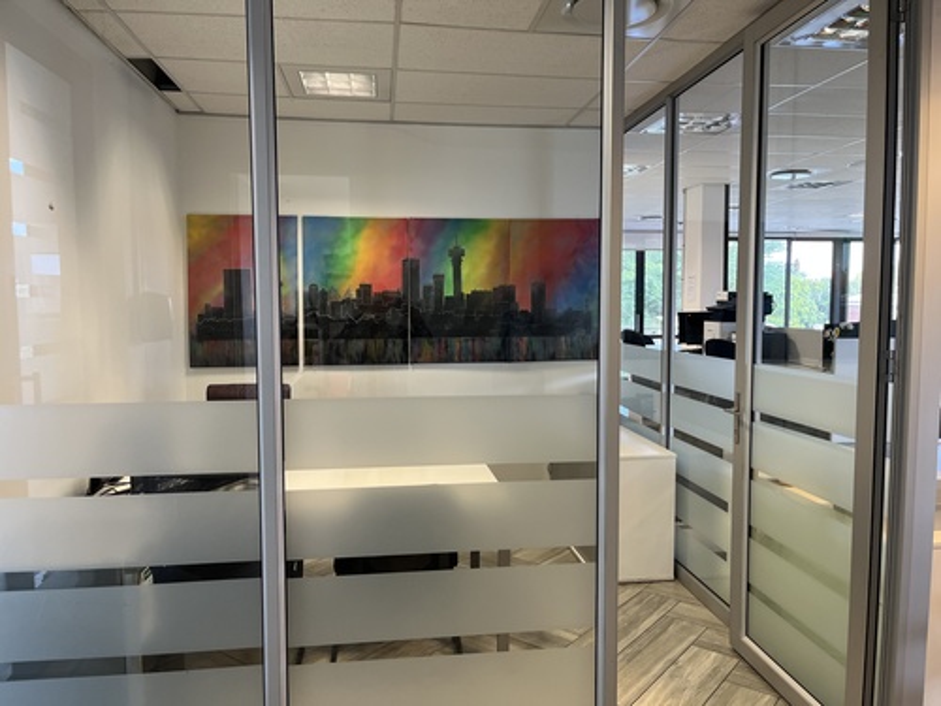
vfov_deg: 53.1
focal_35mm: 26
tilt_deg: -5.8
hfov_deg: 67.3
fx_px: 707
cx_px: 470
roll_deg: +0.2
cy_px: 353
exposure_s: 1/100
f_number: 1.6
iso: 125
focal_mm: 5.1
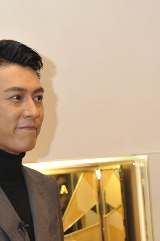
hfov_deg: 10.7
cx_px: 13
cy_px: 210
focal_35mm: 127
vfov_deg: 16.0
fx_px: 849
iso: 800
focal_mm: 58
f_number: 4
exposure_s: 1/125
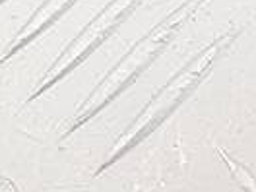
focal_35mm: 201
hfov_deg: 8.2
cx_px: 787
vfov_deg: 6.3
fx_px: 1486
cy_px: -535
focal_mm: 4.2
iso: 64
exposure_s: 1/100
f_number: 1.7
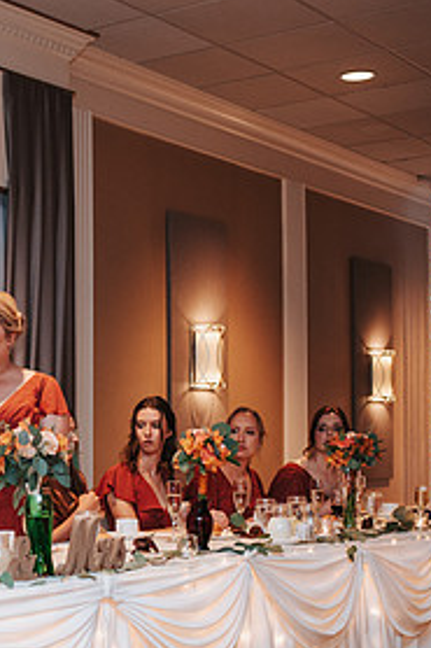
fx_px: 1312
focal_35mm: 73
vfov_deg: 27.6
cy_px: 414
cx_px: -72
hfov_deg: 17.8
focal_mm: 35
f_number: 2.8
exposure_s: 1/160
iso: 1000
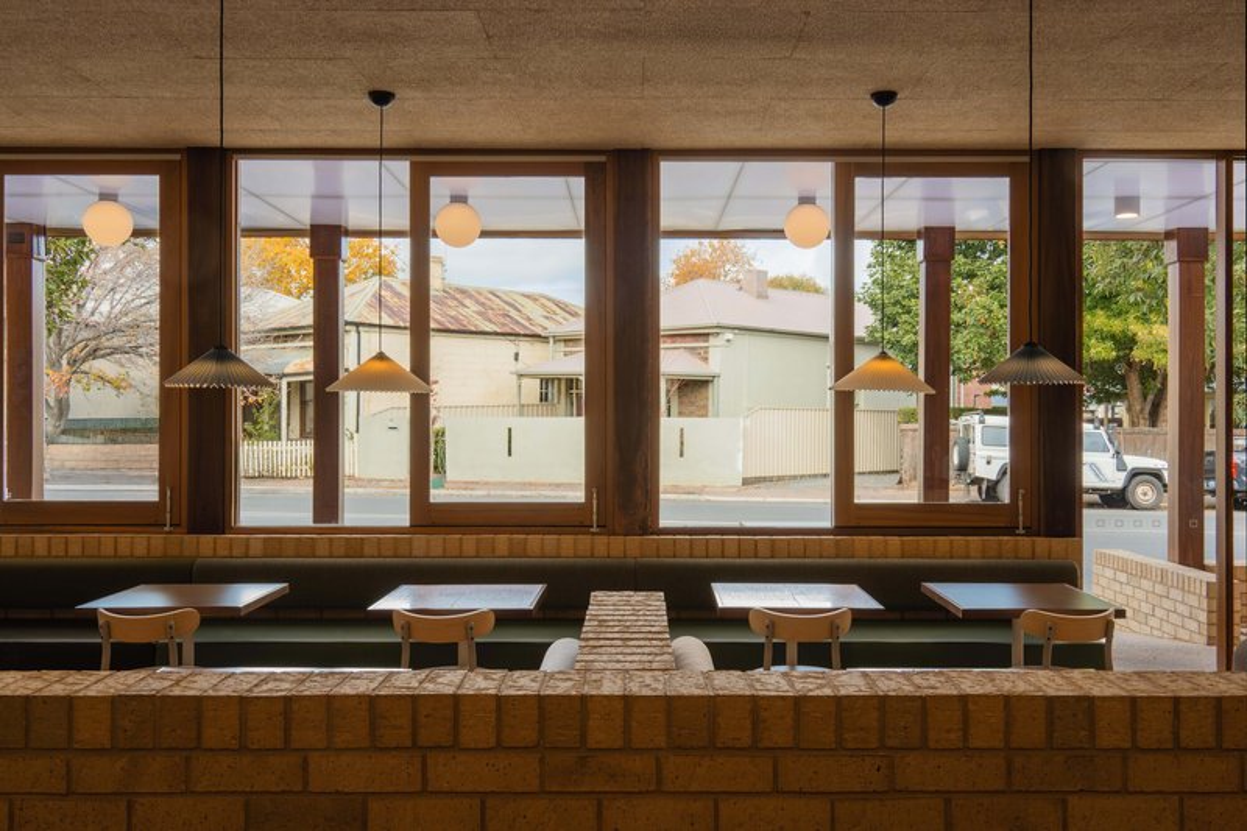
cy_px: 416
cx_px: 624
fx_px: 1160
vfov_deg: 39.4
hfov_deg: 56.5
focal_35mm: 34
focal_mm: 33.5
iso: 800
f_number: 13
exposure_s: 1/15
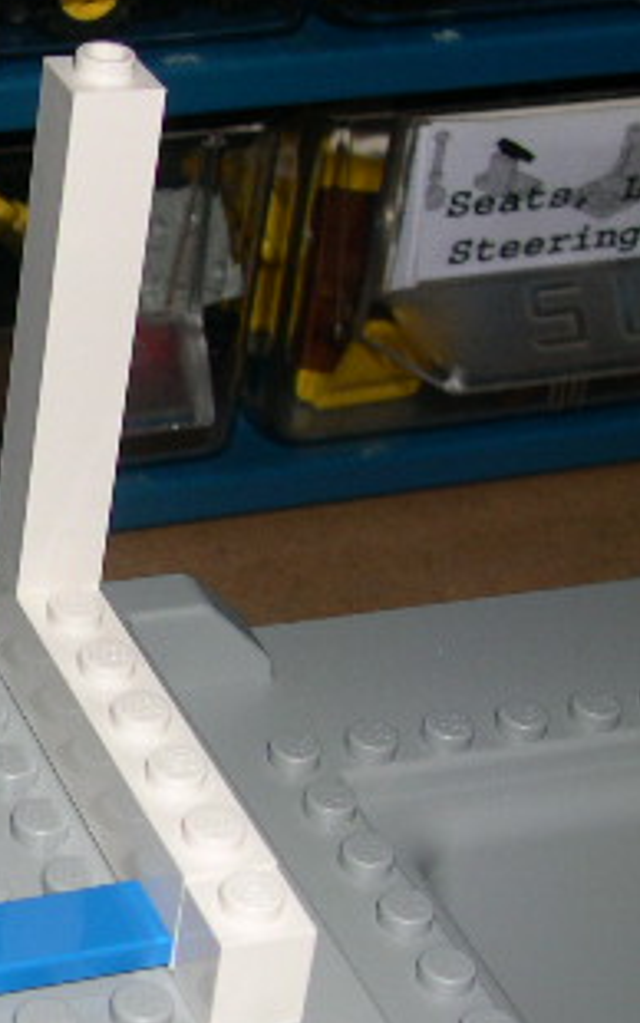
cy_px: 634
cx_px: -412
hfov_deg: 13.2
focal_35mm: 92
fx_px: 2565
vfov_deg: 22.5
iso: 100
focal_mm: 9
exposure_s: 1/60
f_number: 8
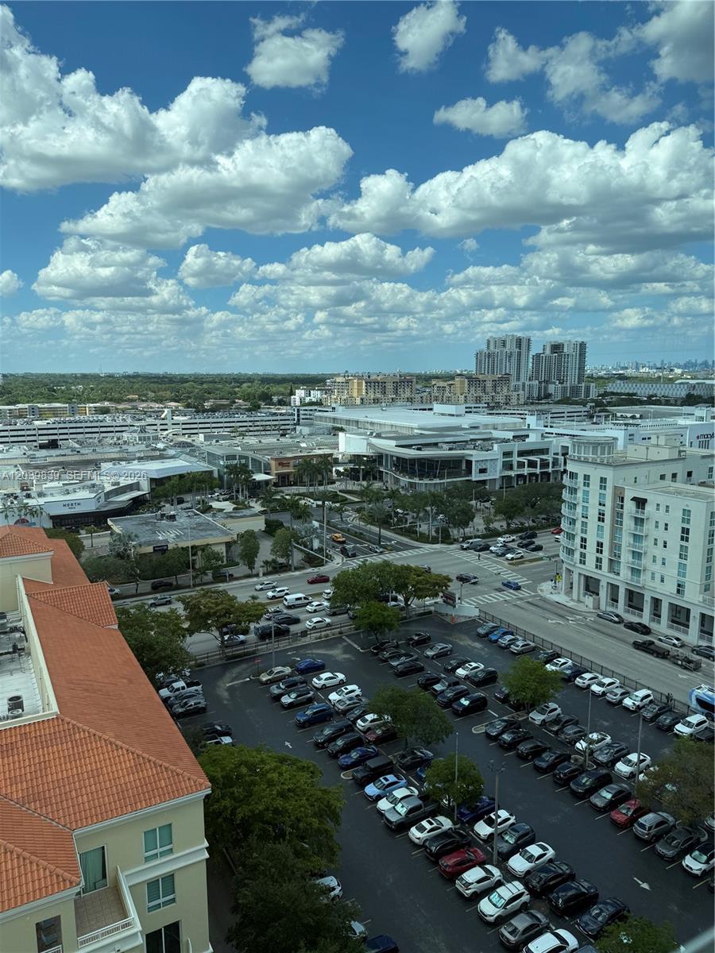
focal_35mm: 24
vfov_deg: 71.6
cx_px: 358
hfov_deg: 56.8
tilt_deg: -8.5
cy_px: 476
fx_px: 661
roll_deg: -0.4
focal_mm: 6.76
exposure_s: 1/4673
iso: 80
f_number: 1.78
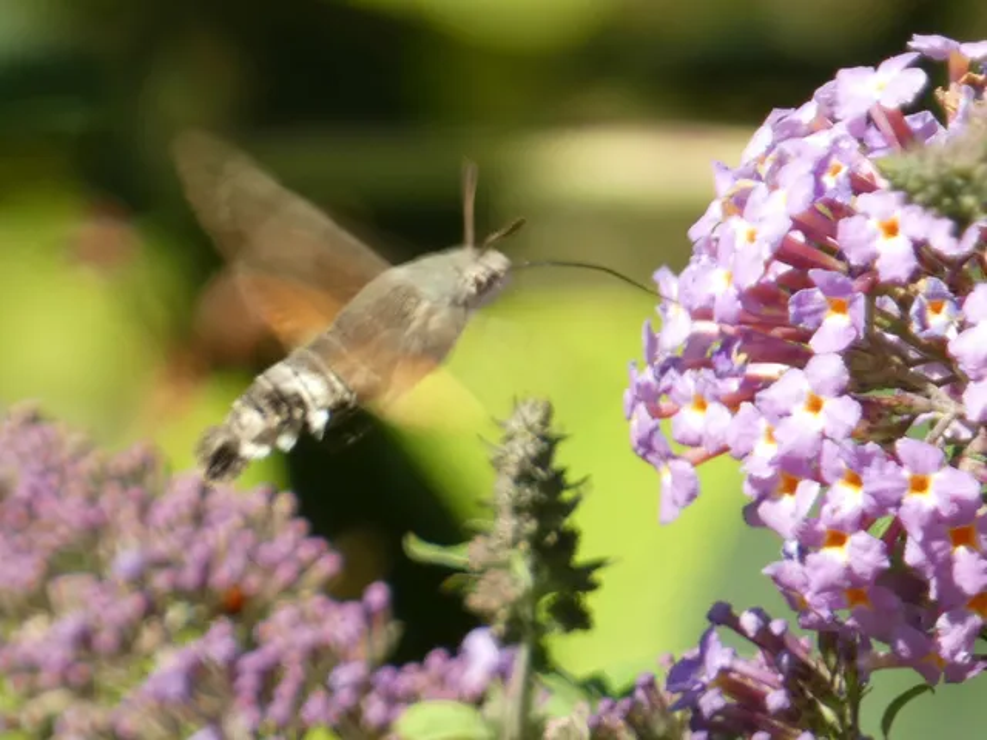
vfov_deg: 1.9
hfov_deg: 2.5
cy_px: 370
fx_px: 22810
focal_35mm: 800
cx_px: 494
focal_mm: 143.4
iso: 100
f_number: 5.6
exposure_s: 1/100
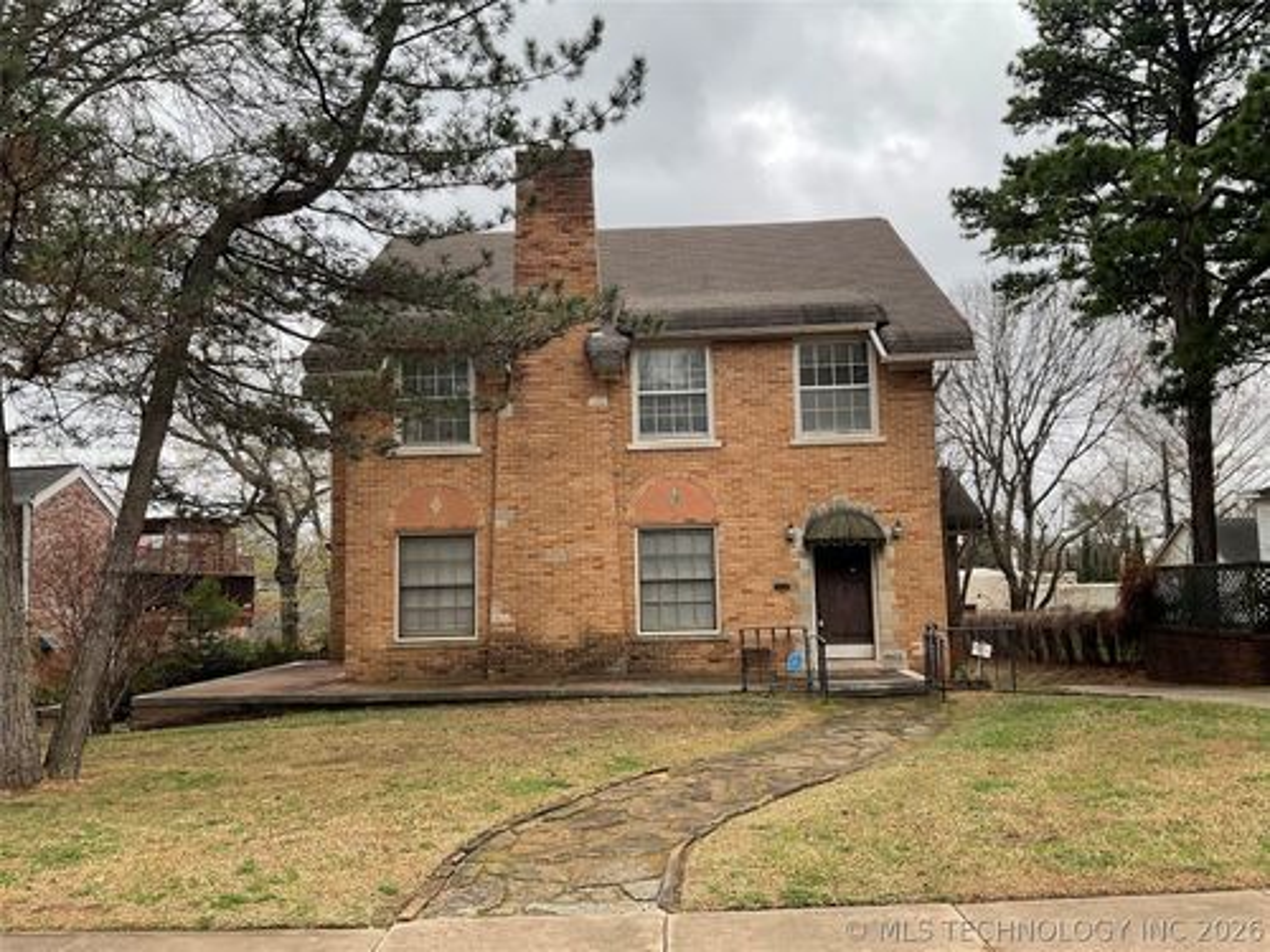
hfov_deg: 61.7
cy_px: 476
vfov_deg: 48.2
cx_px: 635
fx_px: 1064
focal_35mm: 29
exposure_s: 1/270
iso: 16
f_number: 1.8
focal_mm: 3
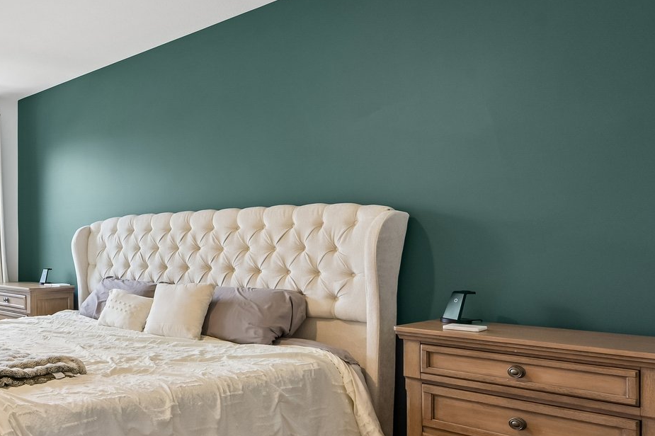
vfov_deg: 42.2
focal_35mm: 31
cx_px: -31
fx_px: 564
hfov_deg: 47.4
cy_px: 247
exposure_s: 1/15
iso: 250
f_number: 8
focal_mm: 14
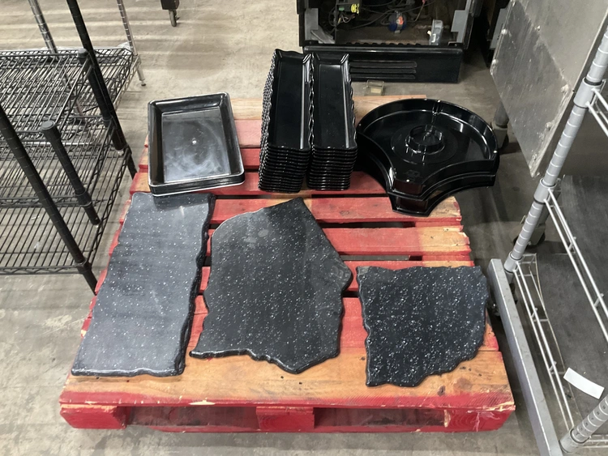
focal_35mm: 29
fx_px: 510
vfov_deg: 48.3
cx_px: 304
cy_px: 228
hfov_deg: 61.6
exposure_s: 1/30
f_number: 1.8
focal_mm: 3
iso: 320
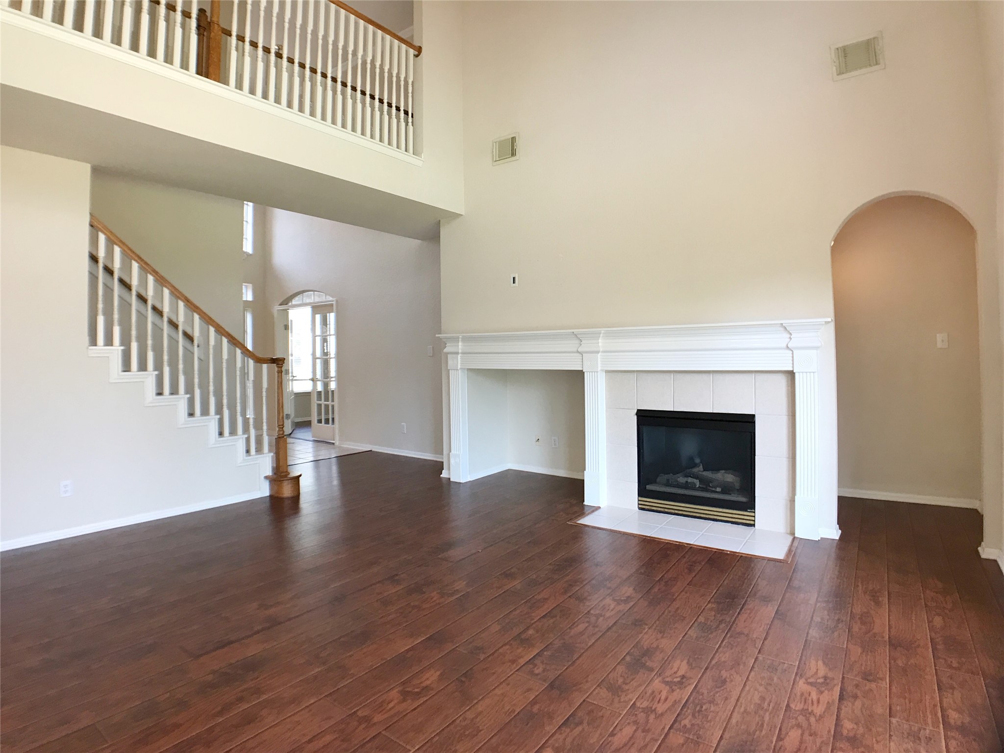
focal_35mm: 28
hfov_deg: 63.4
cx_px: 502
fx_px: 812
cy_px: 376
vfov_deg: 49.7
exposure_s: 1/30
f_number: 1.8
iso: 20
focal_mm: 3.99
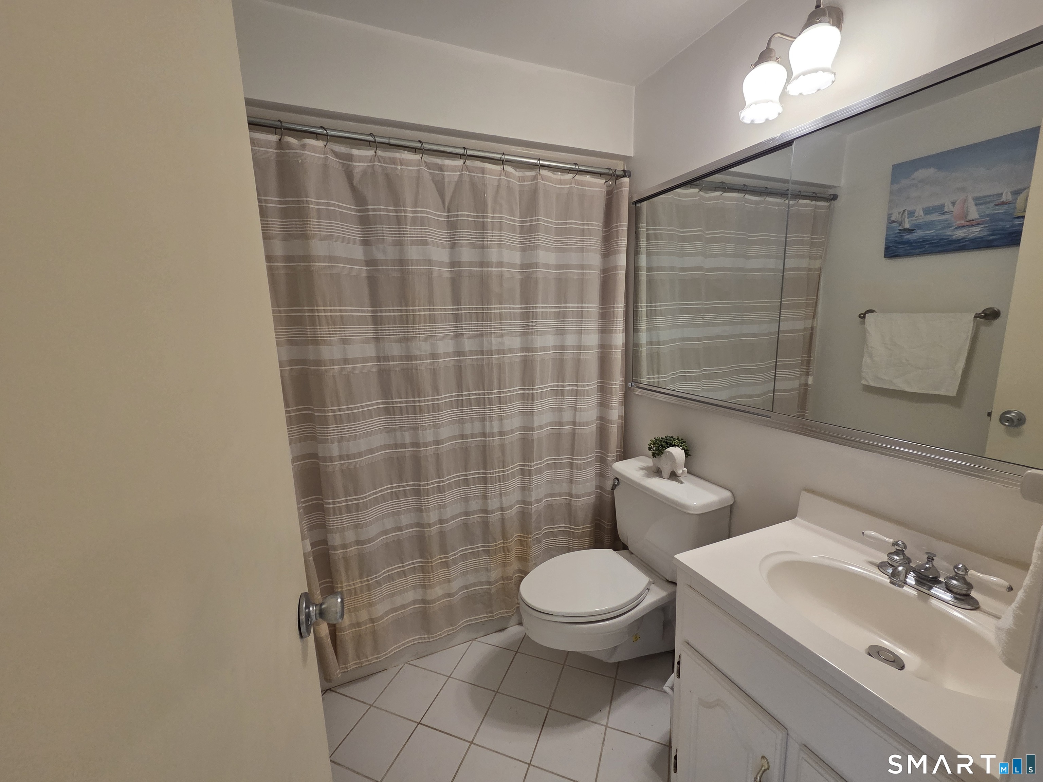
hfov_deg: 106.2
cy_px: 391
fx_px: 392
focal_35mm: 13
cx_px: 522
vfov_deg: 89.9
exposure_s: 1/60
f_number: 2.2
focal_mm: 2.2
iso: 200
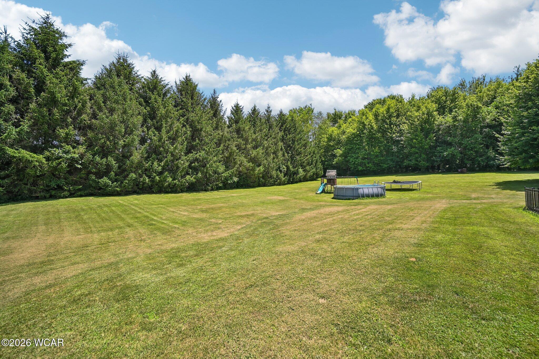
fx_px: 210
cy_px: 180
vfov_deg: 81.2
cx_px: 270
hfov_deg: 104.3
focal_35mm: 14
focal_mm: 14
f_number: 4
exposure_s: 1/1500
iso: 400
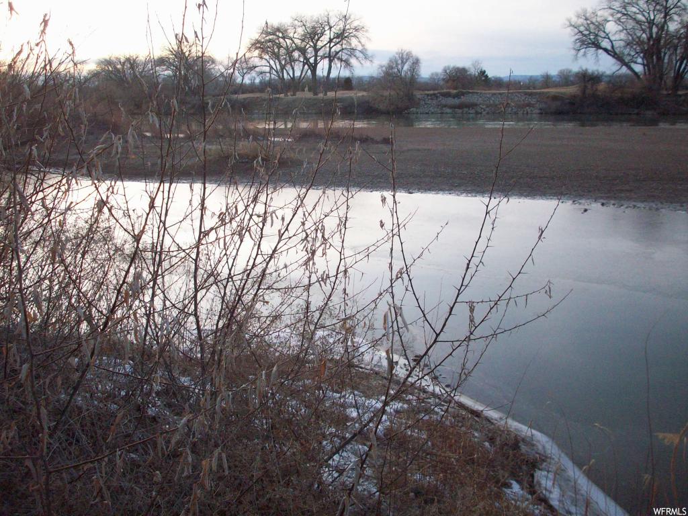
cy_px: 258
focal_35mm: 37
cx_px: 344
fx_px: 735
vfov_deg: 38.7
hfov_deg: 50.1
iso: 200
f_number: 2.8
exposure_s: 1/237
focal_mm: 6.2
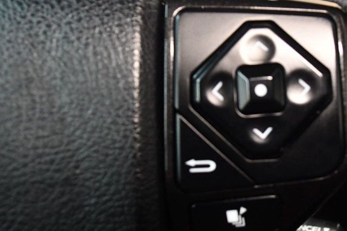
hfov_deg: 40.0
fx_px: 463
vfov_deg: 28.1
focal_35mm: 48
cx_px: 258
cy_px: 102
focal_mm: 18
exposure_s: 1/60
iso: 3200
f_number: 3.5
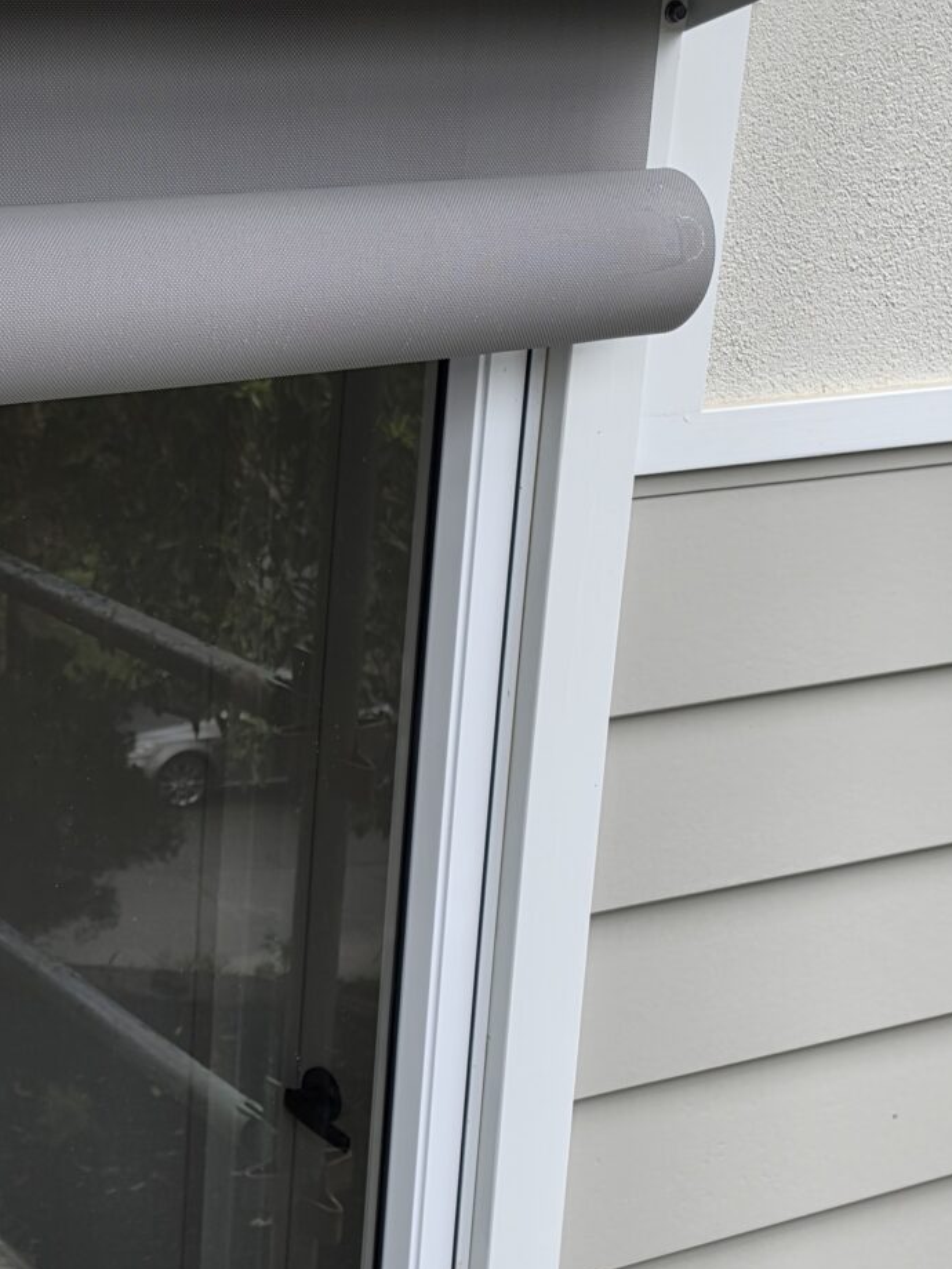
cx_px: -134
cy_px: 658
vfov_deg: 30.3
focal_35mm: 64
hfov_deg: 21.6
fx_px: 2347
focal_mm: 6.5
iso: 25
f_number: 1.4
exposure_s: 1/100
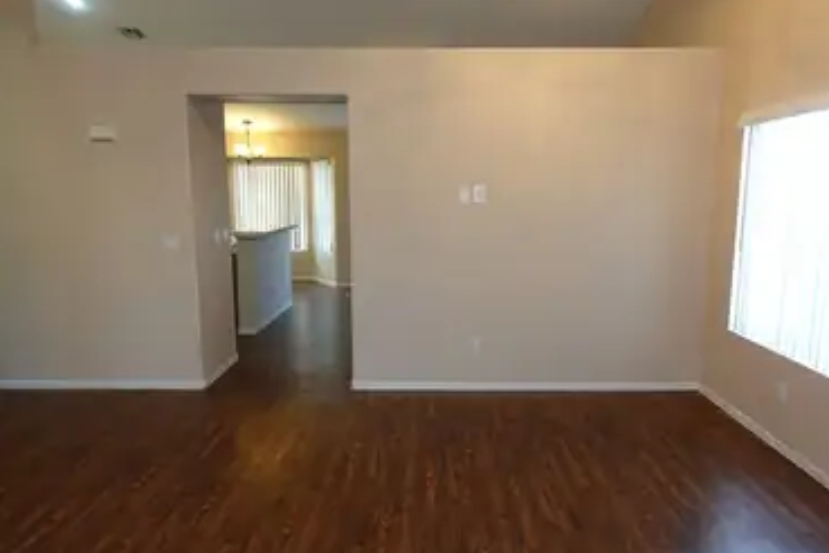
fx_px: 599
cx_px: 427
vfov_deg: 49.5
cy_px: 291
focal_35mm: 26
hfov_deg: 69.4
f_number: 1.8
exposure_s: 1/30
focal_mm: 8.8
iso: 160
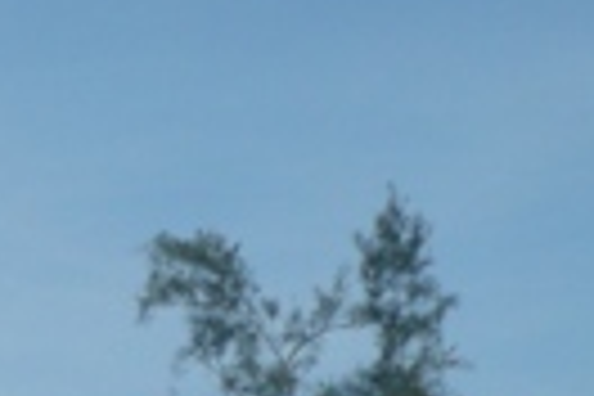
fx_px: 2904
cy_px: 824
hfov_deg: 10.9
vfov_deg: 7.5
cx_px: -468
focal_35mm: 176
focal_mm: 5.8
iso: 100
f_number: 8
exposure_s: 1/320
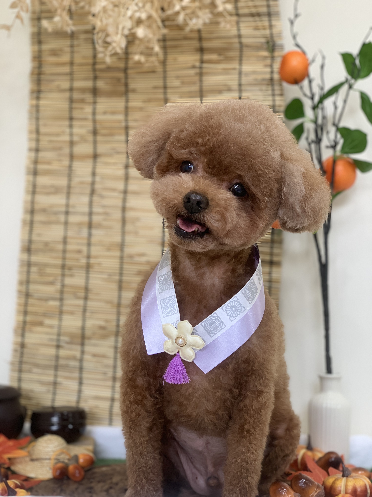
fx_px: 745
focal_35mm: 52
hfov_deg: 28.0
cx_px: 186
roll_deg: -0.9
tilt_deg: +6.7
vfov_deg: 36.8
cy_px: 248
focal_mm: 6
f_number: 2.4
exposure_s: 1/60
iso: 80
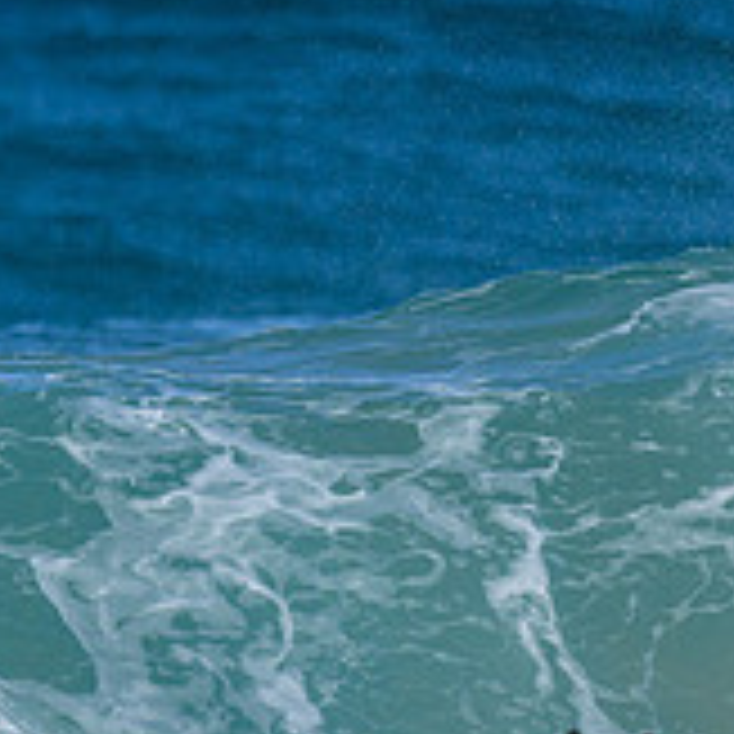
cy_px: 685
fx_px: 79694
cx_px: 1042
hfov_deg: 0.5
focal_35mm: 3322
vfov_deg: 0.5
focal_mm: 800
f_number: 6.3
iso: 220
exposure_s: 1/2000
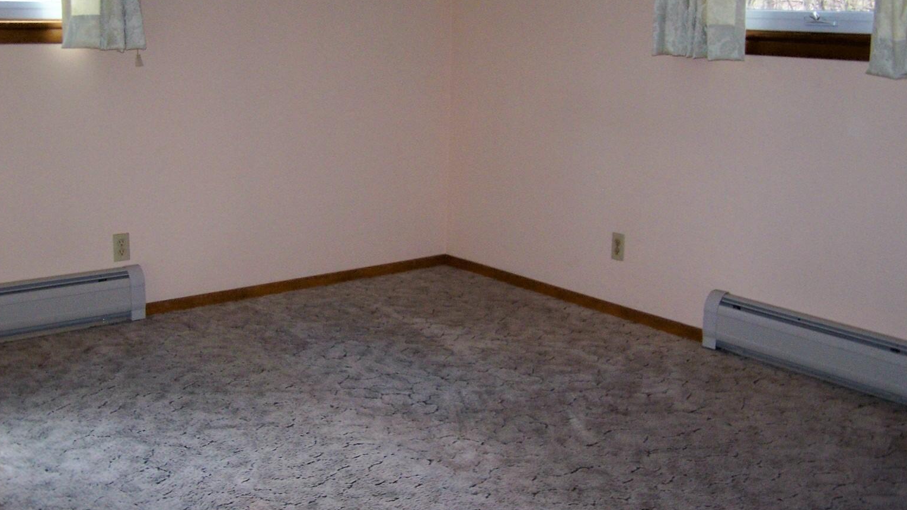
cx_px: 454
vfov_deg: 28.3
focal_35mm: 42
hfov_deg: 48.4
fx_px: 1010
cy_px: 216
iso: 140
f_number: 2.8
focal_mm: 6.3
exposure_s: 1/60
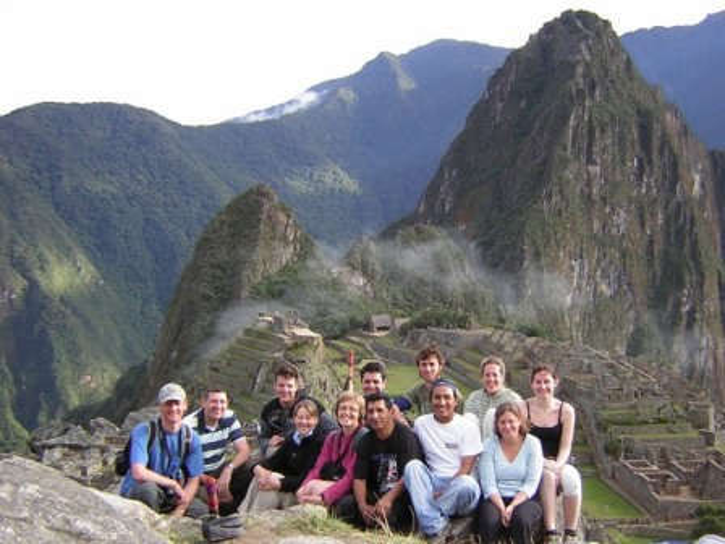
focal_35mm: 36
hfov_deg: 51.4
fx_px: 754
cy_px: 272
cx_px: 362
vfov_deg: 39.7
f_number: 2.6
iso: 50
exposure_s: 1/228
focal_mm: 4.7
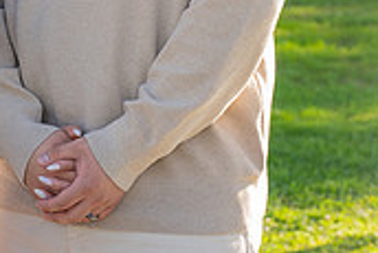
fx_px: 1944
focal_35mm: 185
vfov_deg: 7.3
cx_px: 4
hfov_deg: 11.0
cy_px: -120
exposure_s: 1/200
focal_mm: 55
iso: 100
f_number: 4
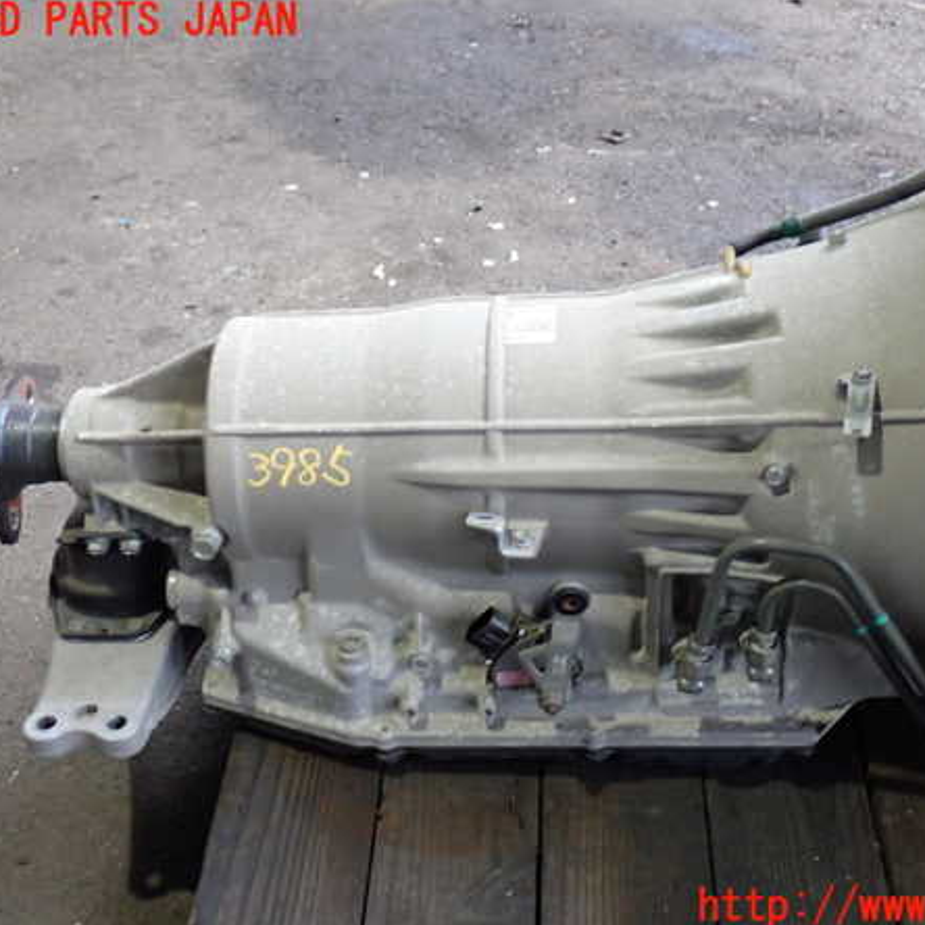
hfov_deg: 34.6
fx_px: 1481
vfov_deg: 34.7
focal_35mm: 49
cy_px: 465
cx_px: 544
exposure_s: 1/40
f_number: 2.8
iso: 500
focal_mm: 7.31
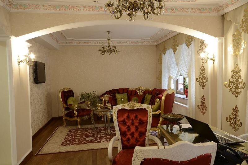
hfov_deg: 62.0
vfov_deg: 43.4
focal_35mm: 30
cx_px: 124
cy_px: 82
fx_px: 206
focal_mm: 20
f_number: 13
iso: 100
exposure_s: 3
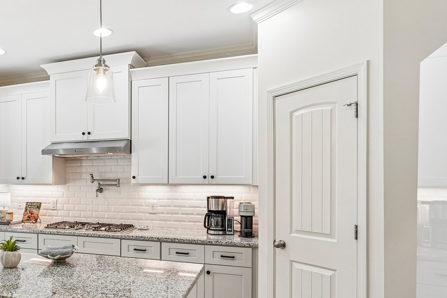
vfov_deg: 43.4
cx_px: 95
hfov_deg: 57.8
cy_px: 183
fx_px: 371
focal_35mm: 30
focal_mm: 16.5
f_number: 8
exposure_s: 1/40
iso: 800
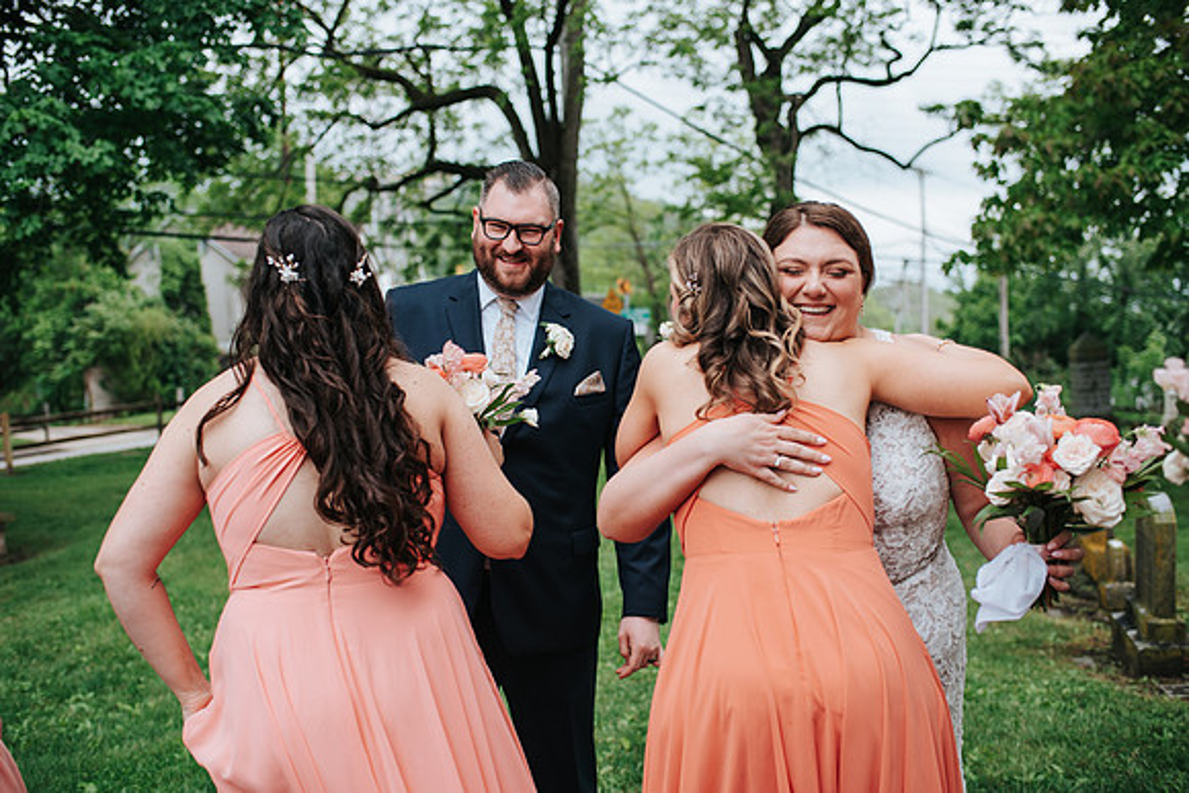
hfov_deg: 53.1
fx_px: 1191
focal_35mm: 36
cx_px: 594
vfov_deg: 36.9
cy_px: 396
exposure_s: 1/640
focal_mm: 35
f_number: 2.8
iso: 110
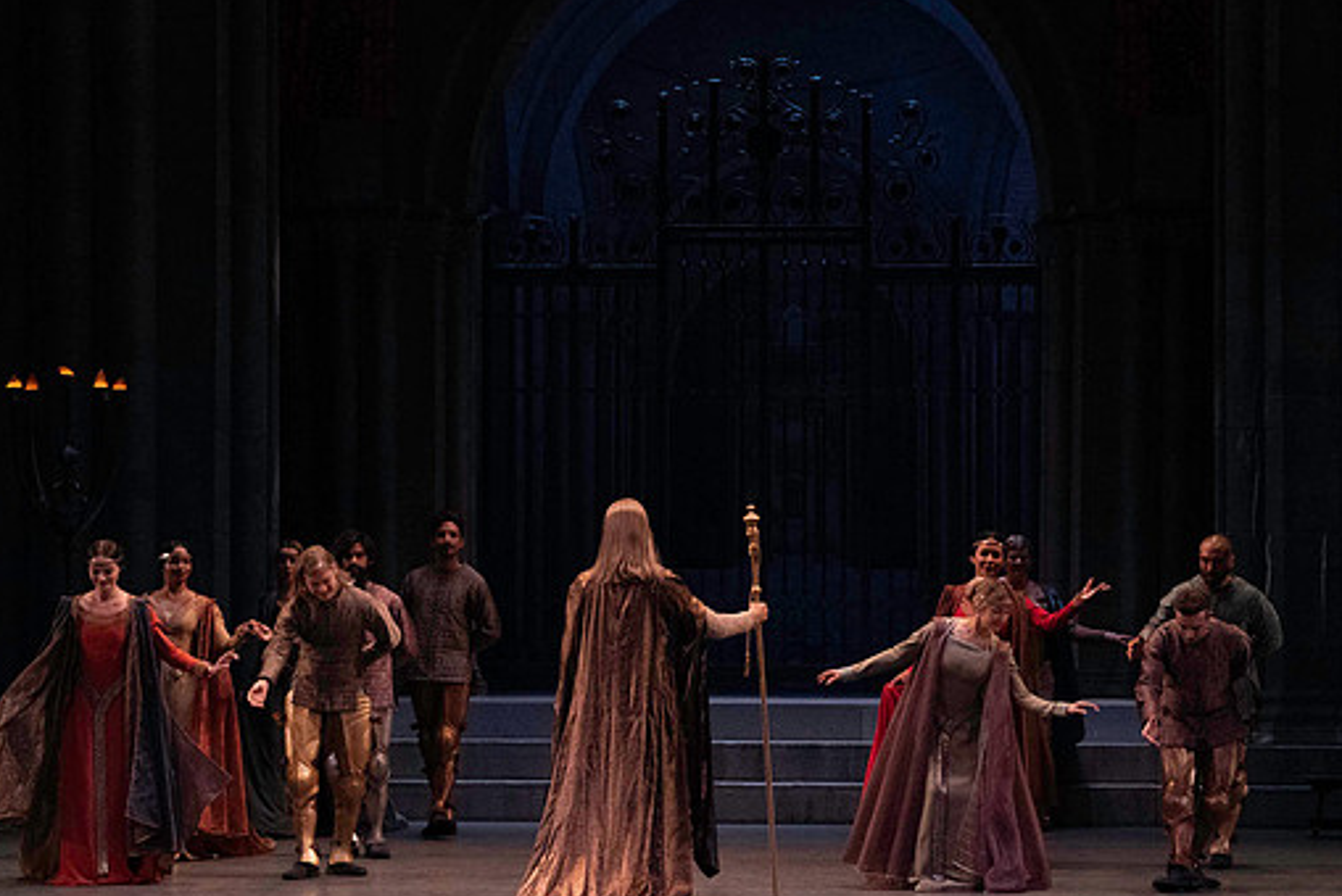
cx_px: 683
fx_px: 5483
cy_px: 473
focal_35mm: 147
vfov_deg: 9.3
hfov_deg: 14.0
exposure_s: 1/400
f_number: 7.1
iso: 12800
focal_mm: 129
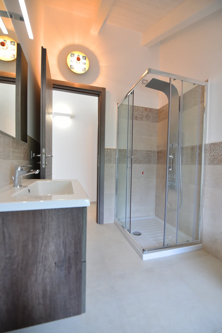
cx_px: 111
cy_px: 166
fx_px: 139
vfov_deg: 100.4
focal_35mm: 15
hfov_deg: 77.4
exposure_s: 1/125
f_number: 2.8
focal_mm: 15
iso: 640
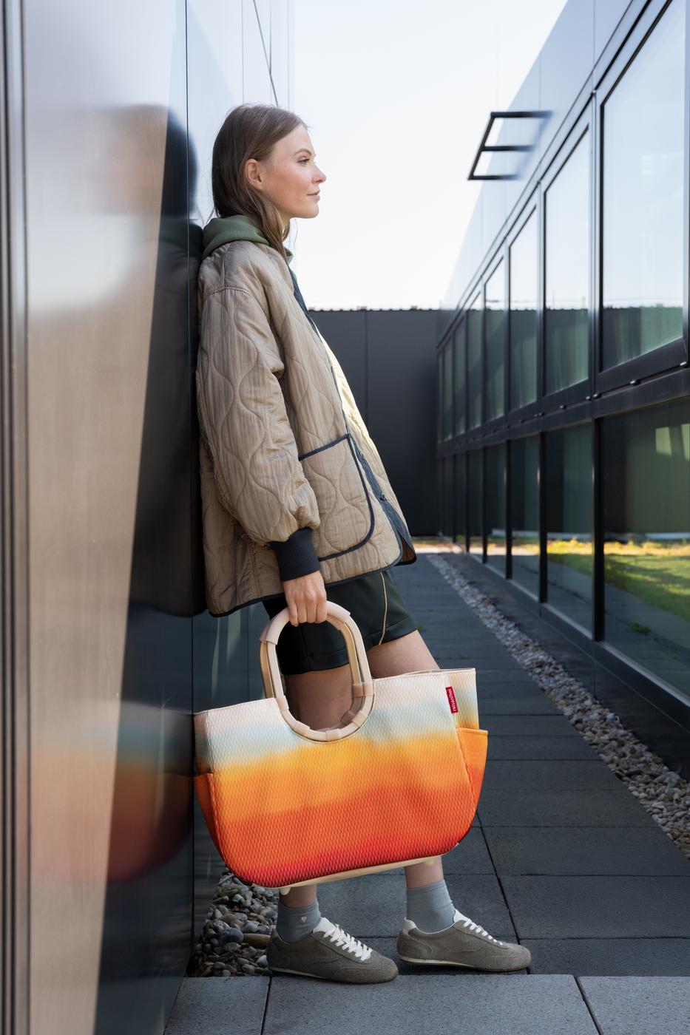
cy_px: 518
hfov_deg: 26.0
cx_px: 345
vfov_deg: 38.2
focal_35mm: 52
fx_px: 1495
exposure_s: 1/640
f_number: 6.3
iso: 800
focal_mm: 52
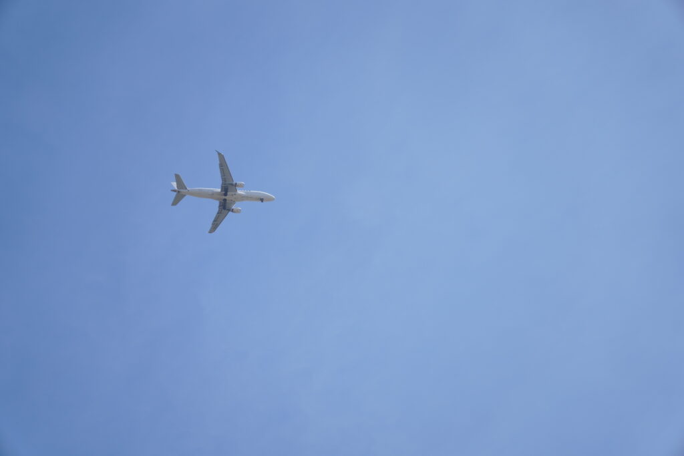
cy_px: 228
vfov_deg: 13.0
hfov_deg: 19.5
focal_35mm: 105
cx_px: 342
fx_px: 1995
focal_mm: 70
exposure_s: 1/1250
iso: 100
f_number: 3.2
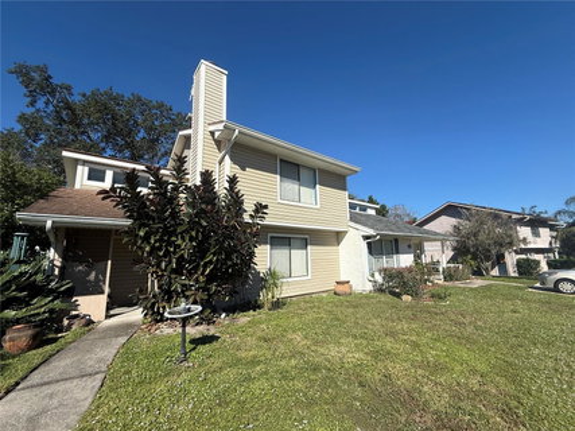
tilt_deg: +10.5
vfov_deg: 85.6
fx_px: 232
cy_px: 216
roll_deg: +0.9
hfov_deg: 102.1
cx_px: 288
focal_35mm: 14
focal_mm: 2.22
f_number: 2.2
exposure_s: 1/2976
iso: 50
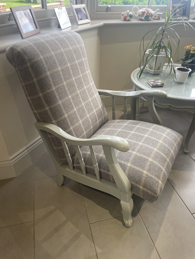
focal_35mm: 26
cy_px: 130
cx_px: 98
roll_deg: -0.3
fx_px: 195
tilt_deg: -35.2
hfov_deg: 53.1
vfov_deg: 67.3
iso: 80
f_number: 1.6
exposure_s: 1/100
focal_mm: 4.2
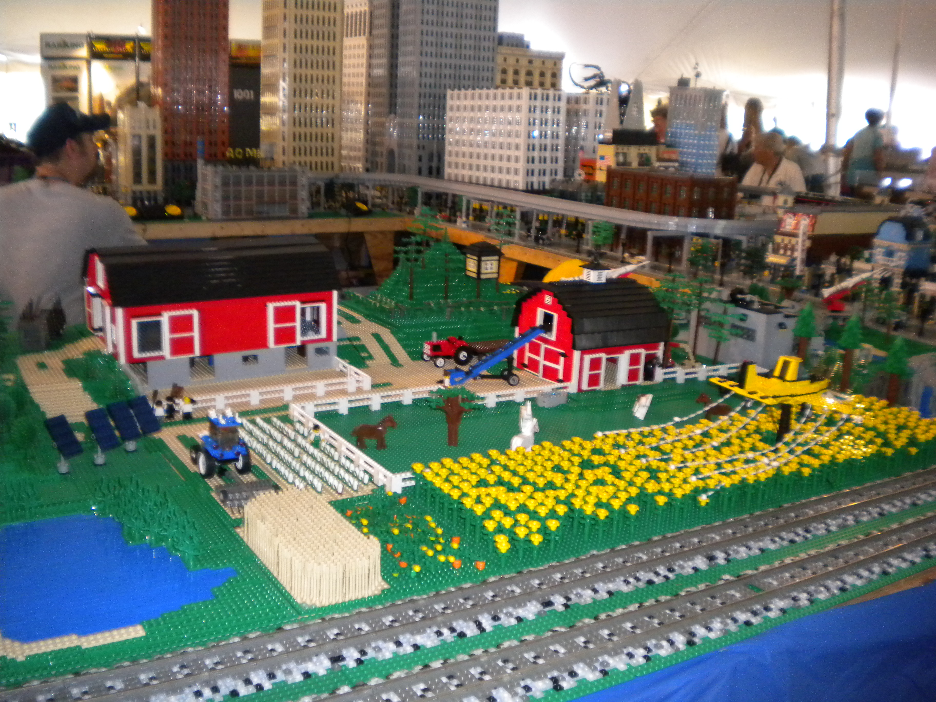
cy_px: 351
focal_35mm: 35
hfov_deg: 52.6
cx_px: 468
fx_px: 946
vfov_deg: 40.7
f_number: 3.1
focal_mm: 6.3
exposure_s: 1/30
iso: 400
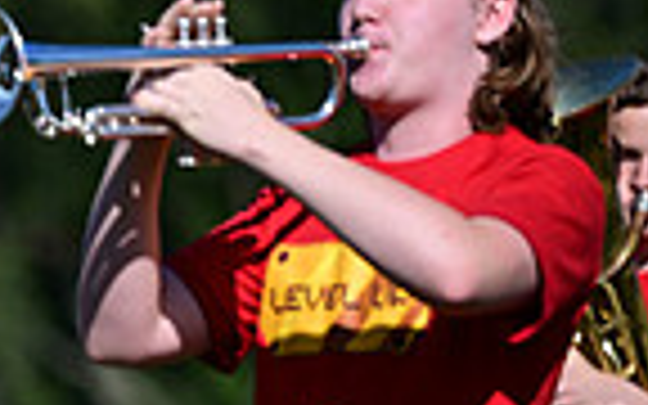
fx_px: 14534
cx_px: -644
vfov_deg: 1.6
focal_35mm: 823
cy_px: 506
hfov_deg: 2.5
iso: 100
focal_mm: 200
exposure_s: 1/1600
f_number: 2.8
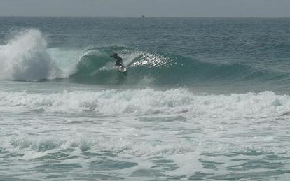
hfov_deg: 7.1
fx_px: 2332
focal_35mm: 295
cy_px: 55
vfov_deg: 4.5
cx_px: 123
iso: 100
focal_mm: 34.5
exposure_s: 1/1300
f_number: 7.1
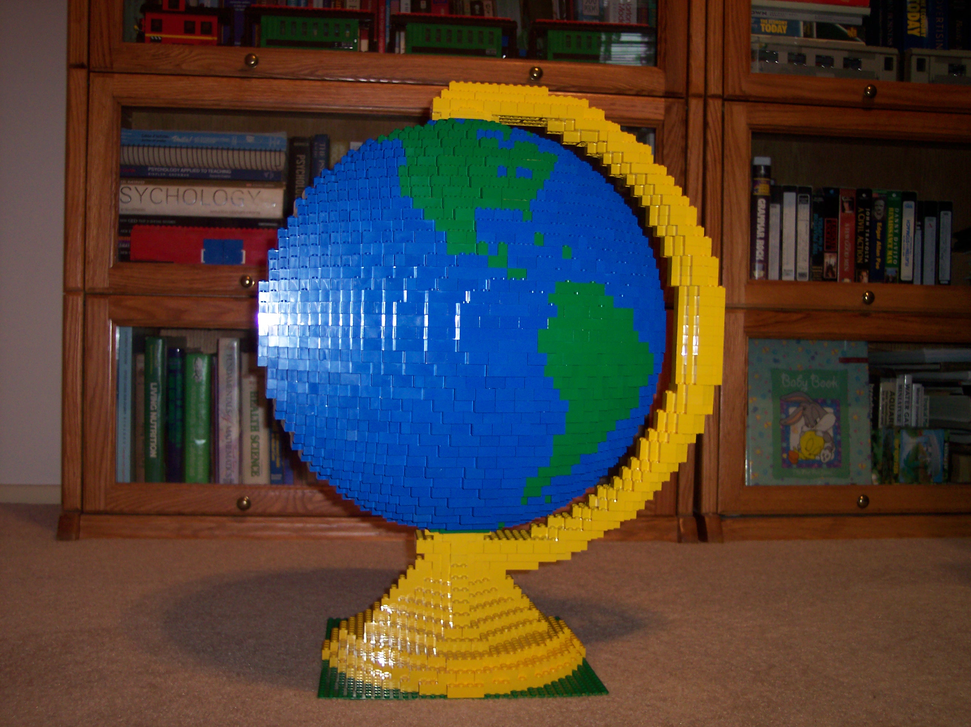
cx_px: 486
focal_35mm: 38
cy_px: 364
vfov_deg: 37.7
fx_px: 1065
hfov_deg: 49.0
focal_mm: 8
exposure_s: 1/30
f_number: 2.8
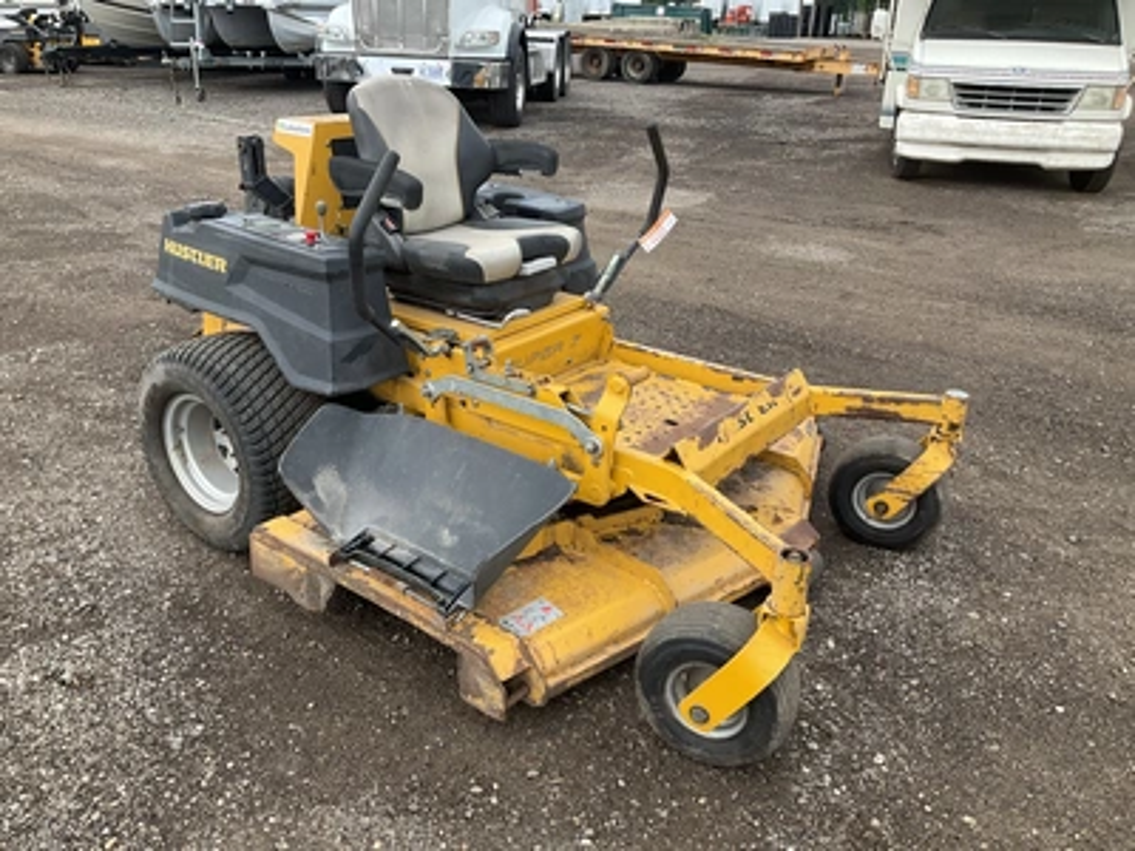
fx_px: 951
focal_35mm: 29
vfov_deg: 48.2
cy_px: 426
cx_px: 568
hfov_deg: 61.7
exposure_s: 1/276
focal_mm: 3
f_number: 1.8
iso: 25
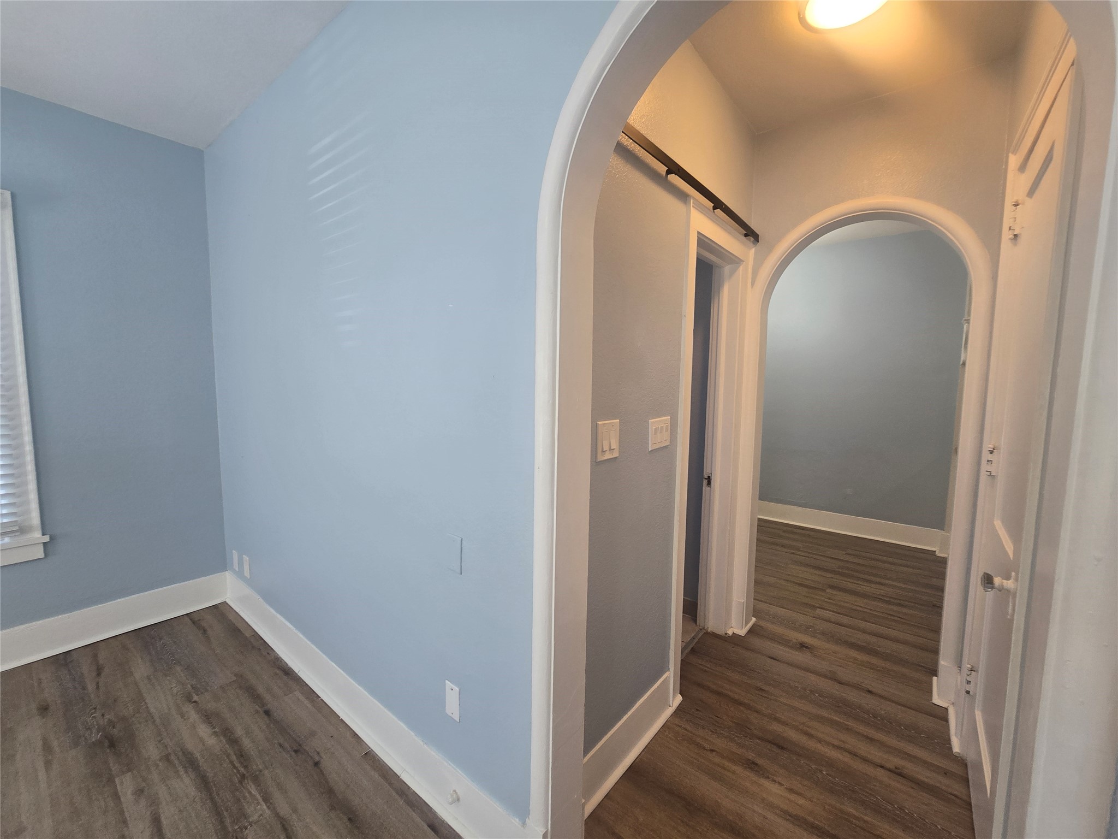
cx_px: 559
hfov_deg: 106.2
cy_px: 420
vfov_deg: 89.9
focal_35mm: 13
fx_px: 420
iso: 80
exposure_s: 1/60
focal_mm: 2.2
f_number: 2.2
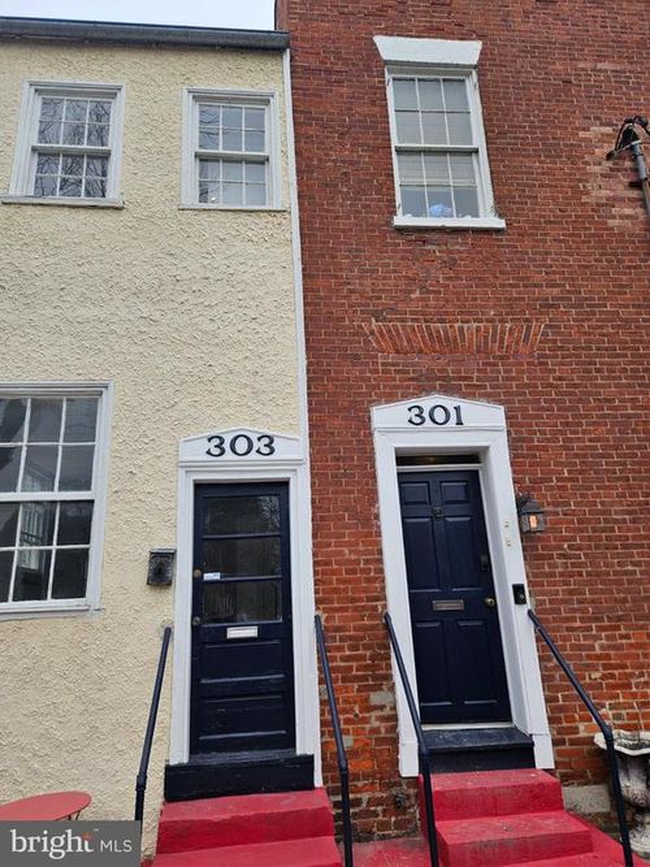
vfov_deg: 73.9
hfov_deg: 58.9
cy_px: 434
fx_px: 576
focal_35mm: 23
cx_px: 325
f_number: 1.8
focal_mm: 5.4
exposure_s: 1/902
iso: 25
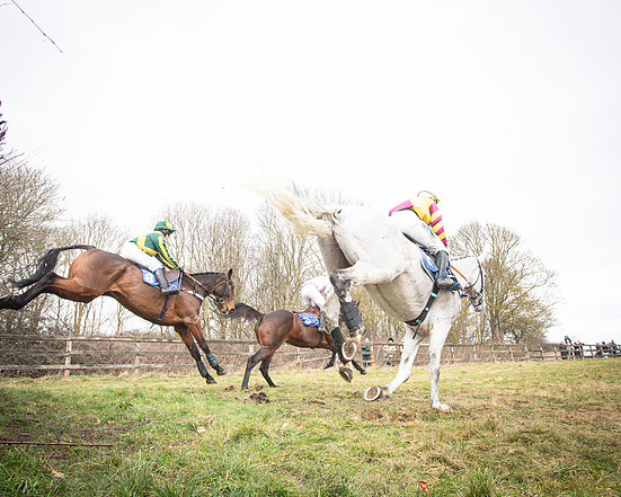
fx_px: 423
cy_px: 246
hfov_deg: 72.6
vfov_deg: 60.9
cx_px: 309
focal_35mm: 23
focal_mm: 20
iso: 2000
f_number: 6.3
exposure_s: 1/1600
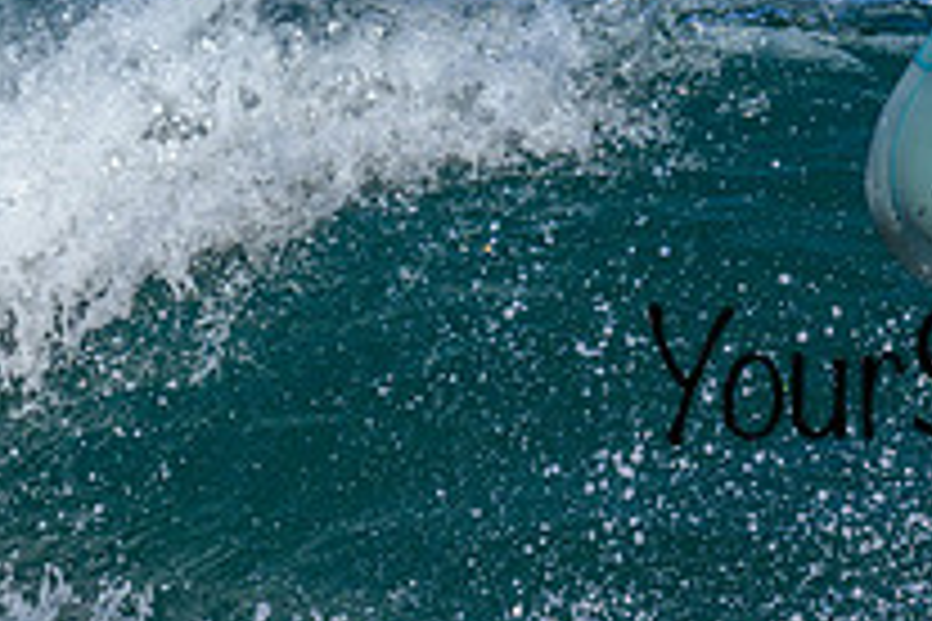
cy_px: 133
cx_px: 1091
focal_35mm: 2767
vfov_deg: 0.5
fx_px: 71629
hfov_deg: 0.7
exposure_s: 1/2000
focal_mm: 800
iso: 320
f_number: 6.3
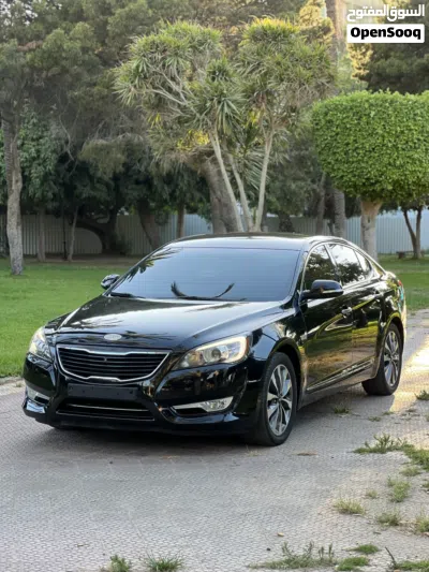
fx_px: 1272
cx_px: 214
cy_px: 286
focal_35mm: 77
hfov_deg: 19.1
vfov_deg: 25.3
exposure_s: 1/121
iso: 100
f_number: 2.8
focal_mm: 9
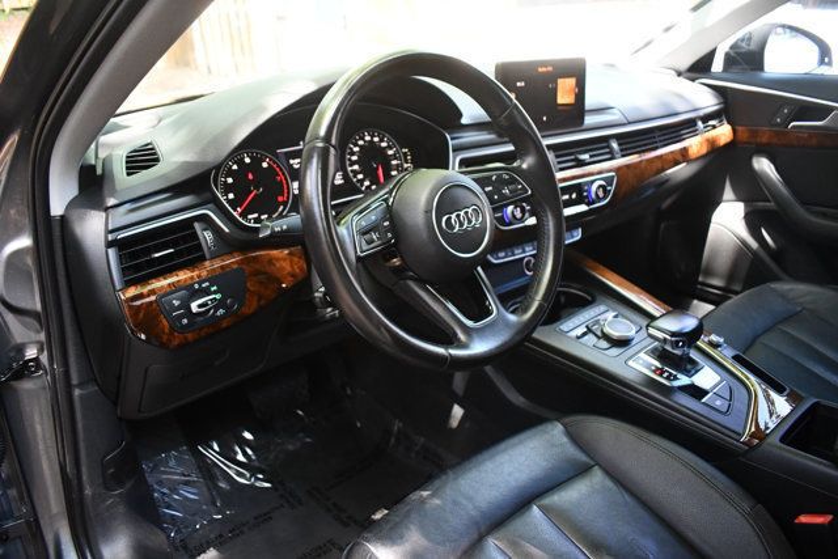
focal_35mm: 27
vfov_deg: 48.0
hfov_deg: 67.4
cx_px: 419
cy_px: 280
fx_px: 629
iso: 2500
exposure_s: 1/125
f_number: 3.5
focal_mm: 18
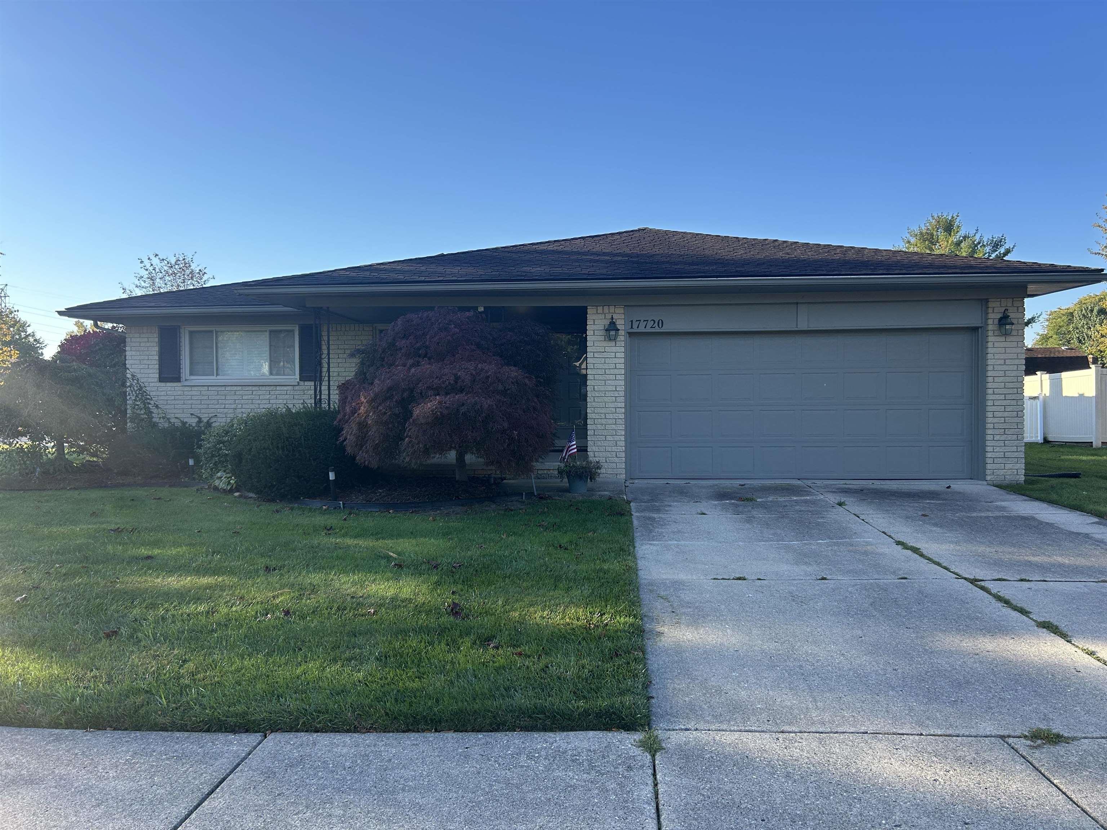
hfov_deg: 67.3
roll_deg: +0.4
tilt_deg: -0.6
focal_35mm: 26
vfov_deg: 53.1
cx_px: 554
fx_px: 831
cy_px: 415
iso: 50
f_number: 1.5
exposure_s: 1/1698
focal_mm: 5.7
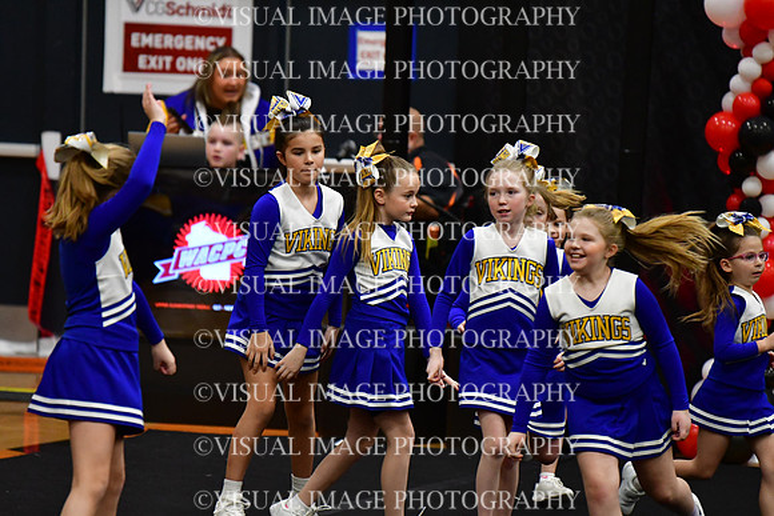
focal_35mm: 300
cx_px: 387
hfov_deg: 6.9
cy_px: 258
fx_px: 6451
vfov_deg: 4.6
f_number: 2.8
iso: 4000
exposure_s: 1/800
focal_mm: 200
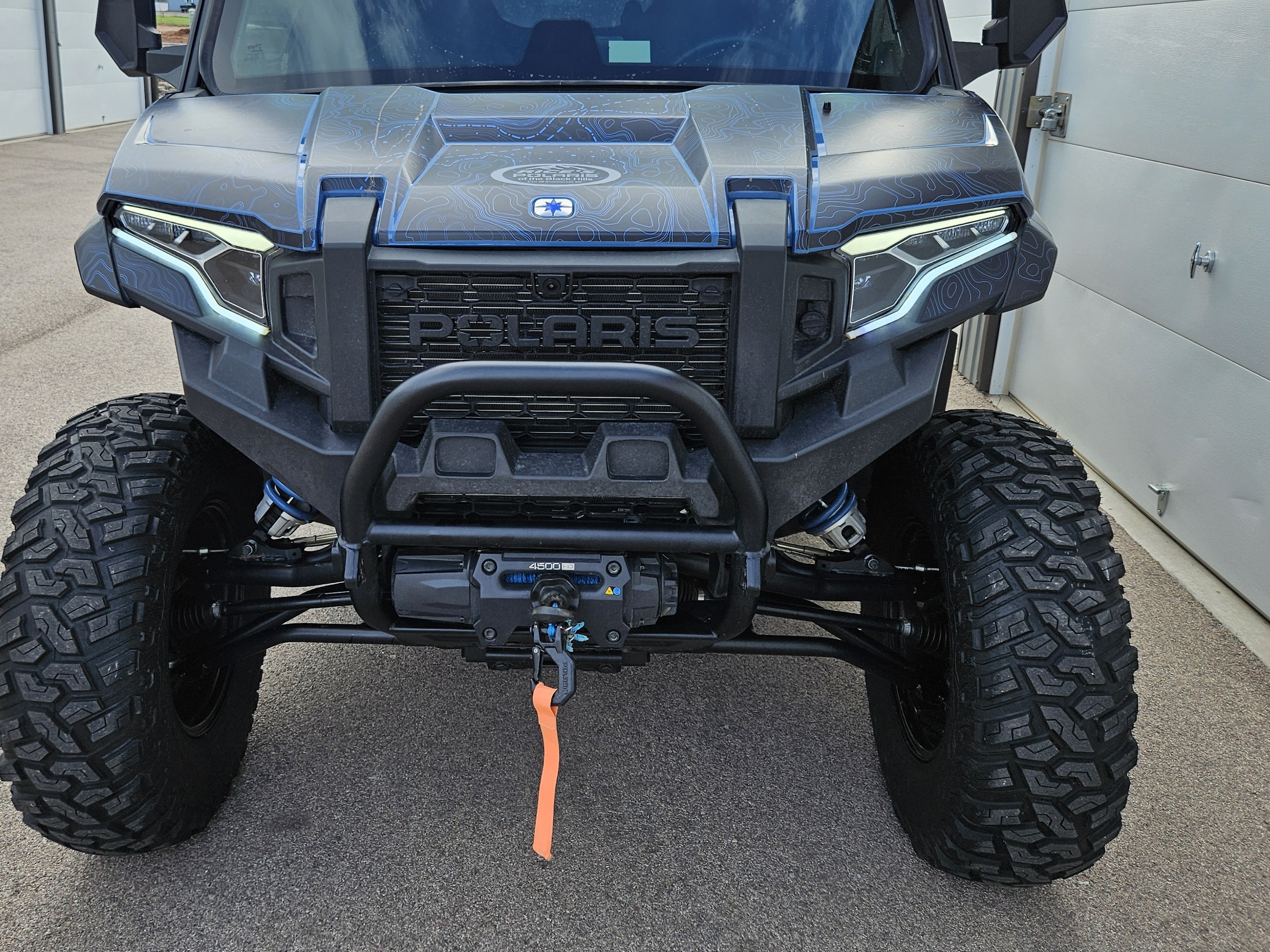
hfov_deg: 58.2
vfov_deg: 45.0
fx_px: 1137
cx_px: 552
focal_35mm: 31
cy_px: 349
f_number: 1.8
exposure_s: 1/575
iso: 32
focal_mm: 5.4
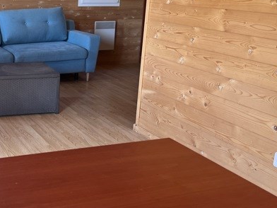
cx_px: 23
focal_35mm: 53
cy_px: 81
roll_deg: -0.6
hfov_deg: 34.0
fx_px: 424
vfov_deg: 27.4
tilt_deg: -13.8
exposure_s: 1/121
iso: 125
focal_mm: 5.1
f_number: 1.6
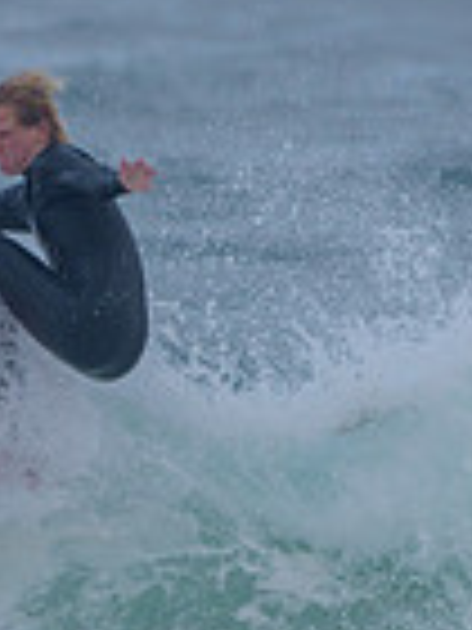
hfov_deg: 0.6
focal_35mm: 2442
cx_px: -316
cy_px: 433
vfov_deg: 0.8
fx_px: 44397
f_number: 5.6
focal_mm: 500
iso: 500
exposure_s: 1/2000
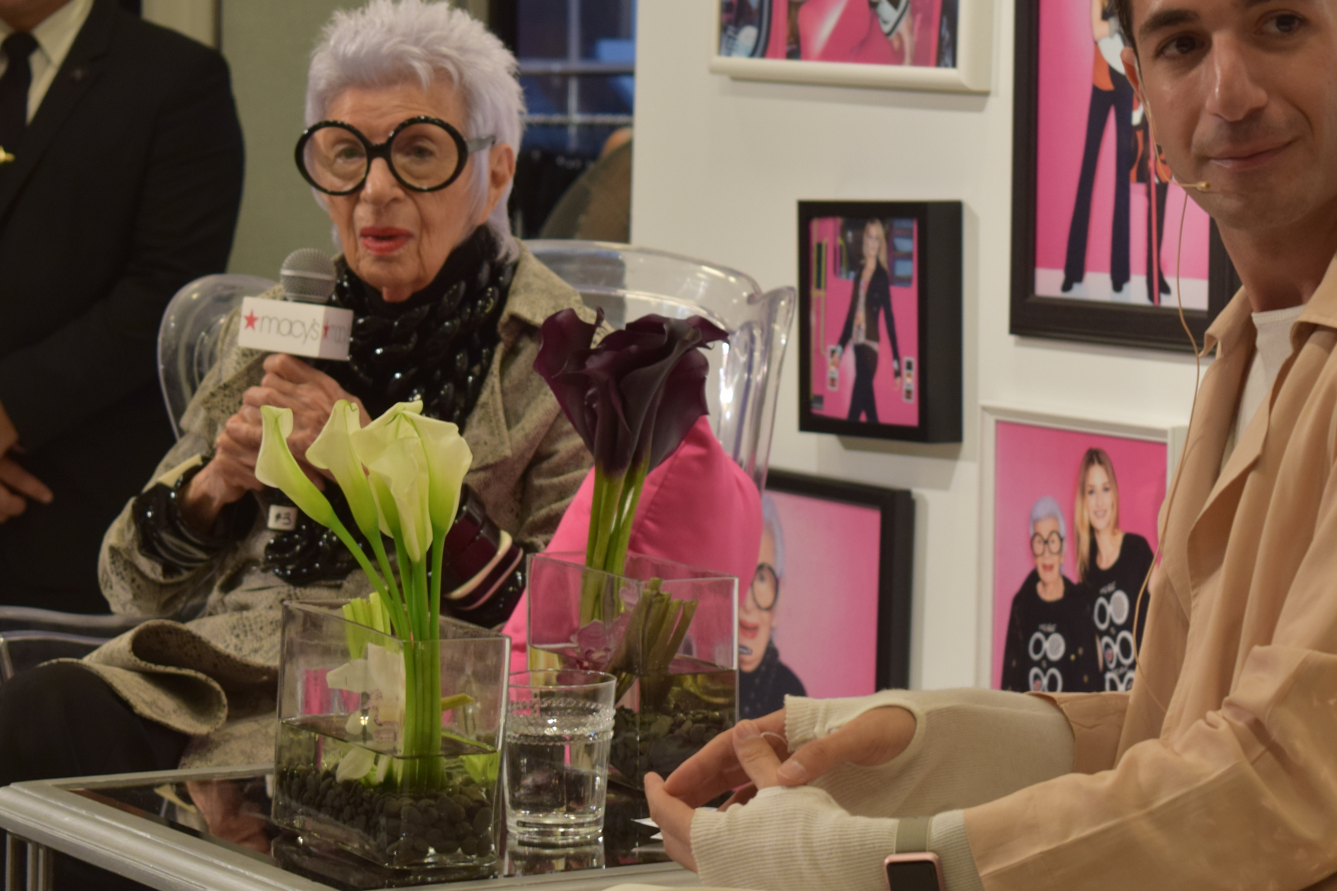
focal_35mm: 124
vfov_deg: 11.1
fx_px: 4596
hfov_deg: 16.5
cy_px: 303
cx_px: 731
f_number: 5.6
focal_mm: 55
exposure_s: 1/60
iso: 400
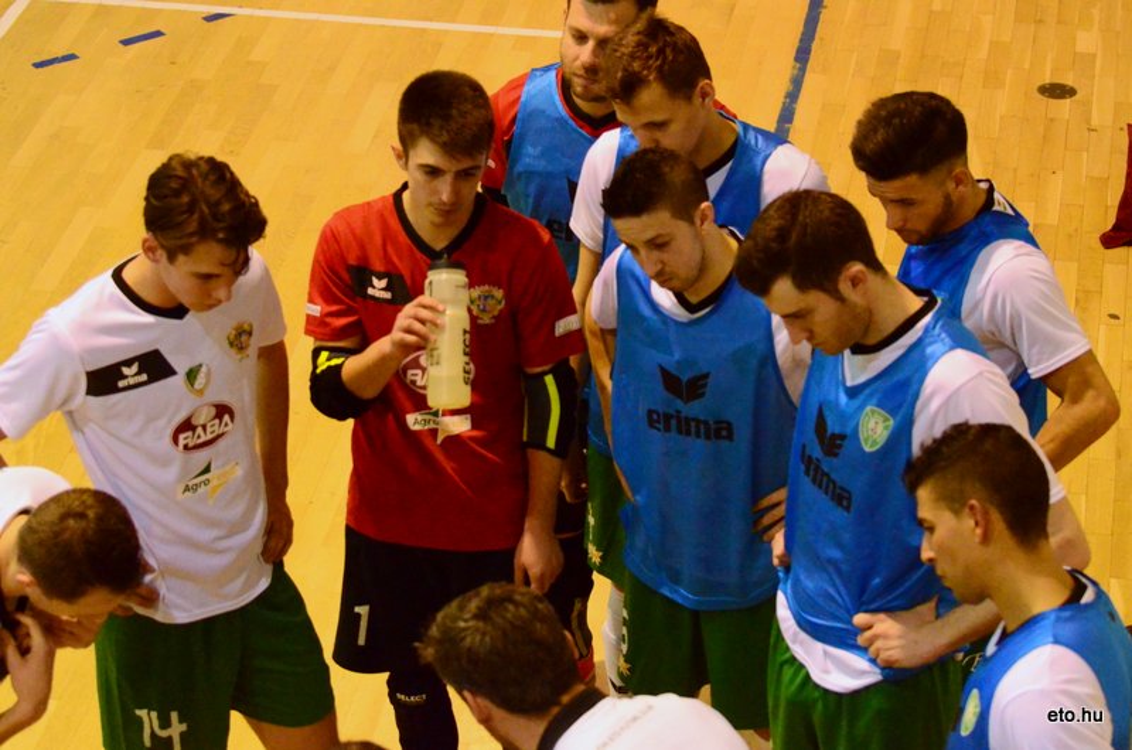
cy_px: 375
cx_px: 566
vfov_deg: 13.0
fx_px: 3295
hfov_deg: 19.5
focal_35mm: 105
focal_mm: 70
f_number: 4.5
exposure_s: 1/400
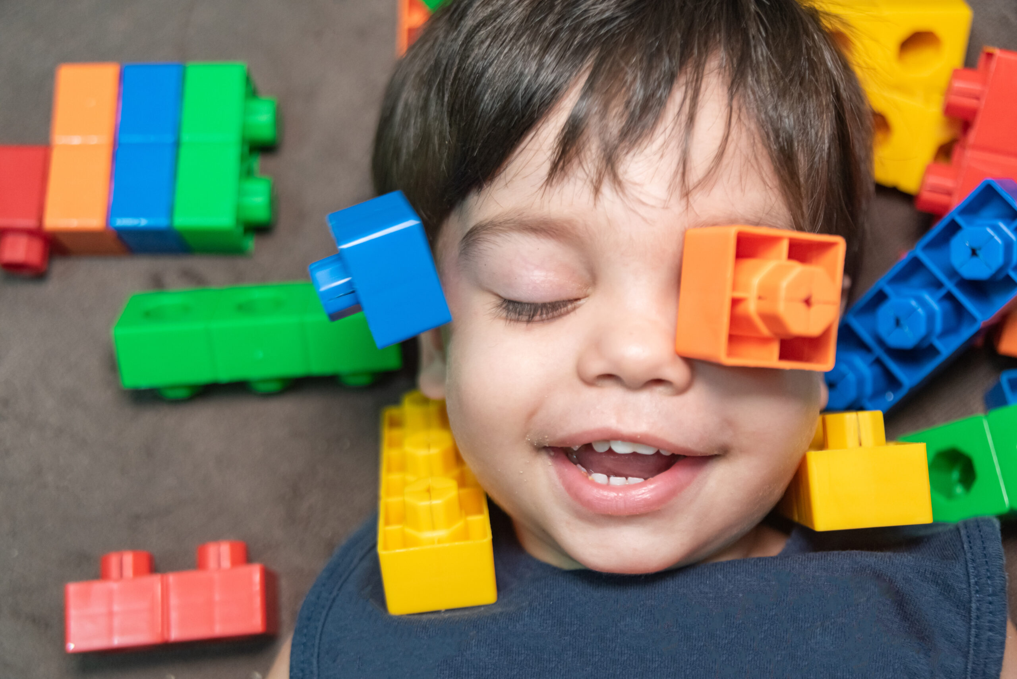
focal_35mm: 45
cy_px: 340
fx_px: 1272
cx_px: 508
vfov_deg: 29.9
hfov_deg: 43.6
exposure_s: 1/160
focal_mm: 45
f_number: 3.5
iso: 1250
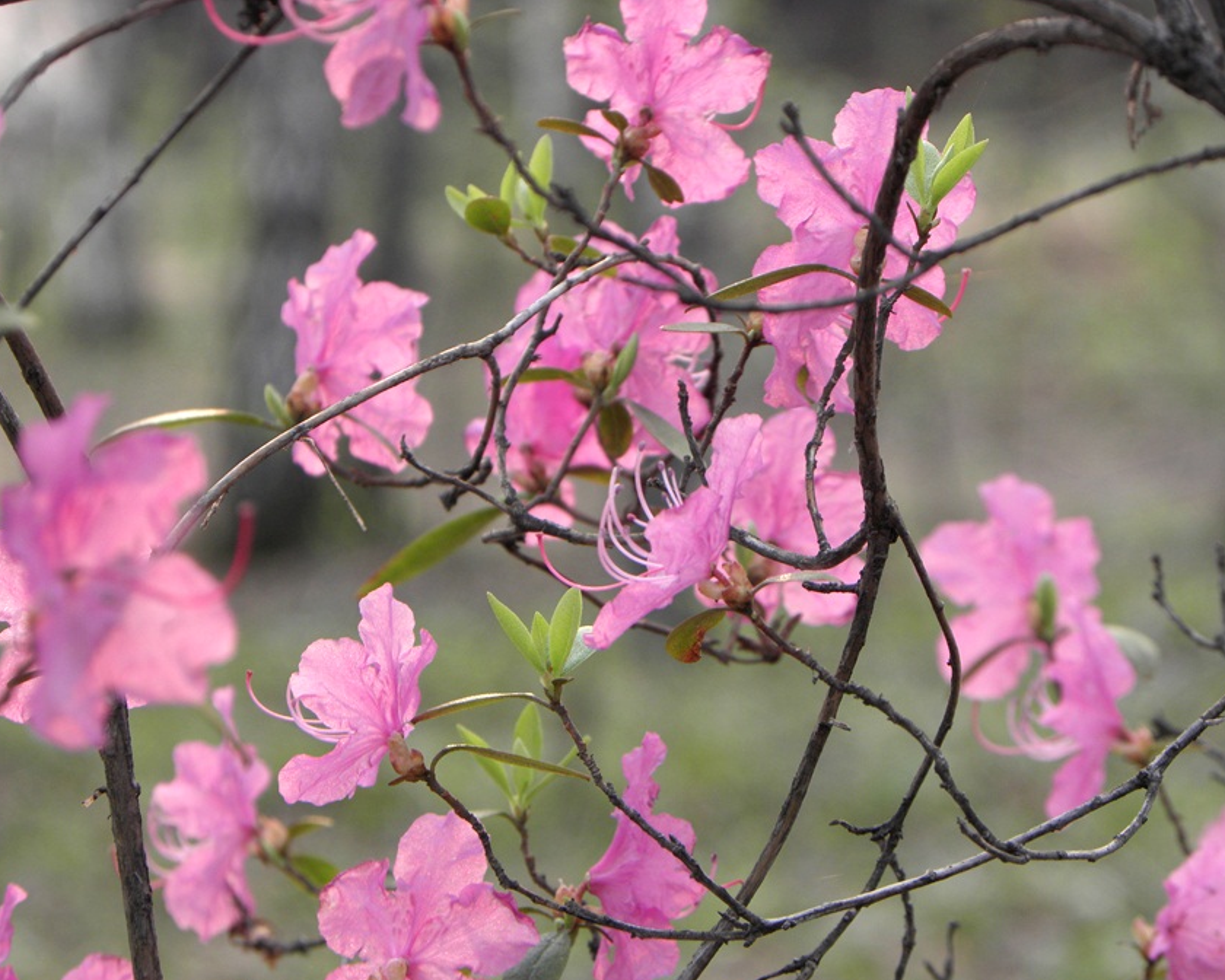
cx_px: 640
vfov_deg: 6.8
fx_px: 8302
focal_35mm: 229
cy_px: 491
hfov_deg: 8.4
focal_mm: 39.11
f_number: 4.5
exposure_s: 1/30
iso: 125
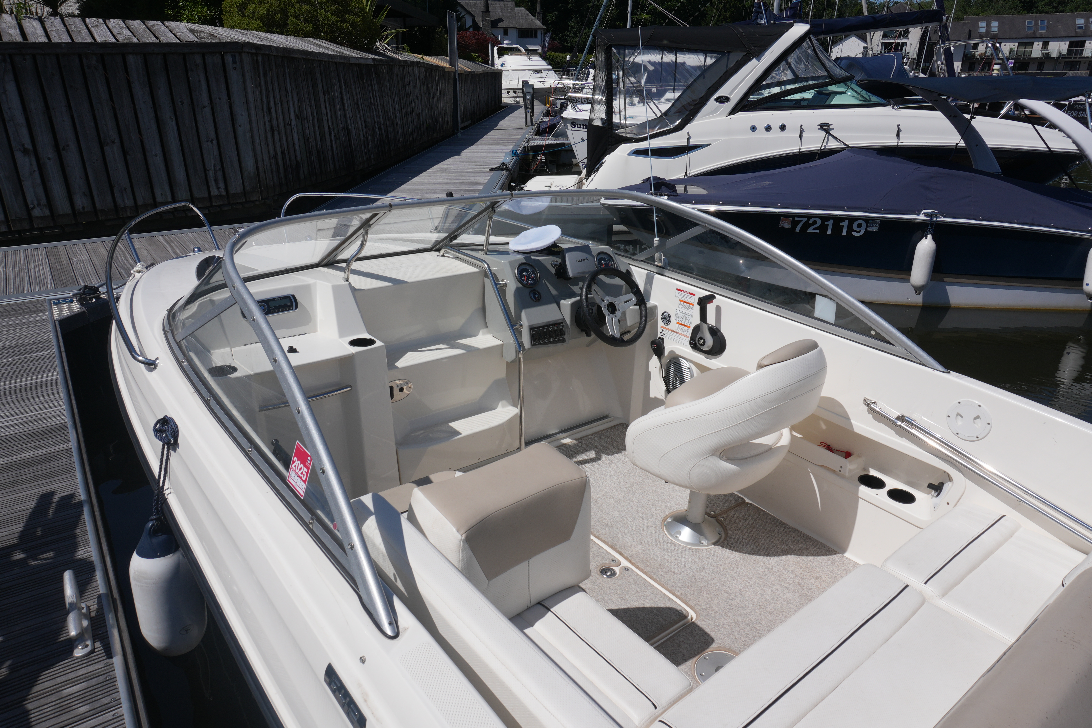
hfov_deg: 73.7
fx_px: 728
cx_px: 546
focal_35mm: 24
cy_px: 364
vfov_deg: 53.1
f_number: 11
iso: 100
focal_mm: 16
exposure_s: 1/320
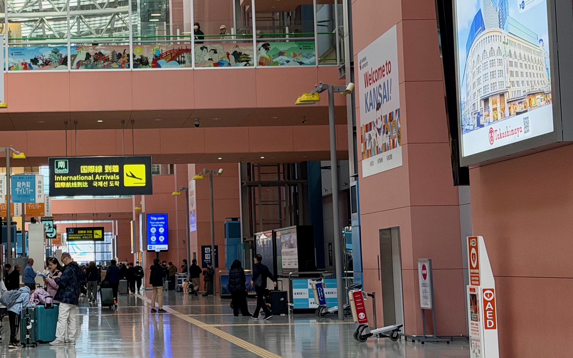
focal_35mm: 88
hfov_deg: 23.2
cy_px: 108
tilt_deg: +6.0
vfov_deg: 14.8
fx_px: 1374
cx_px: 117
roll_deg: +0.9
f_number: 1.78
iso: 125
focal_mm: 6.76
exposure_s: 1/205
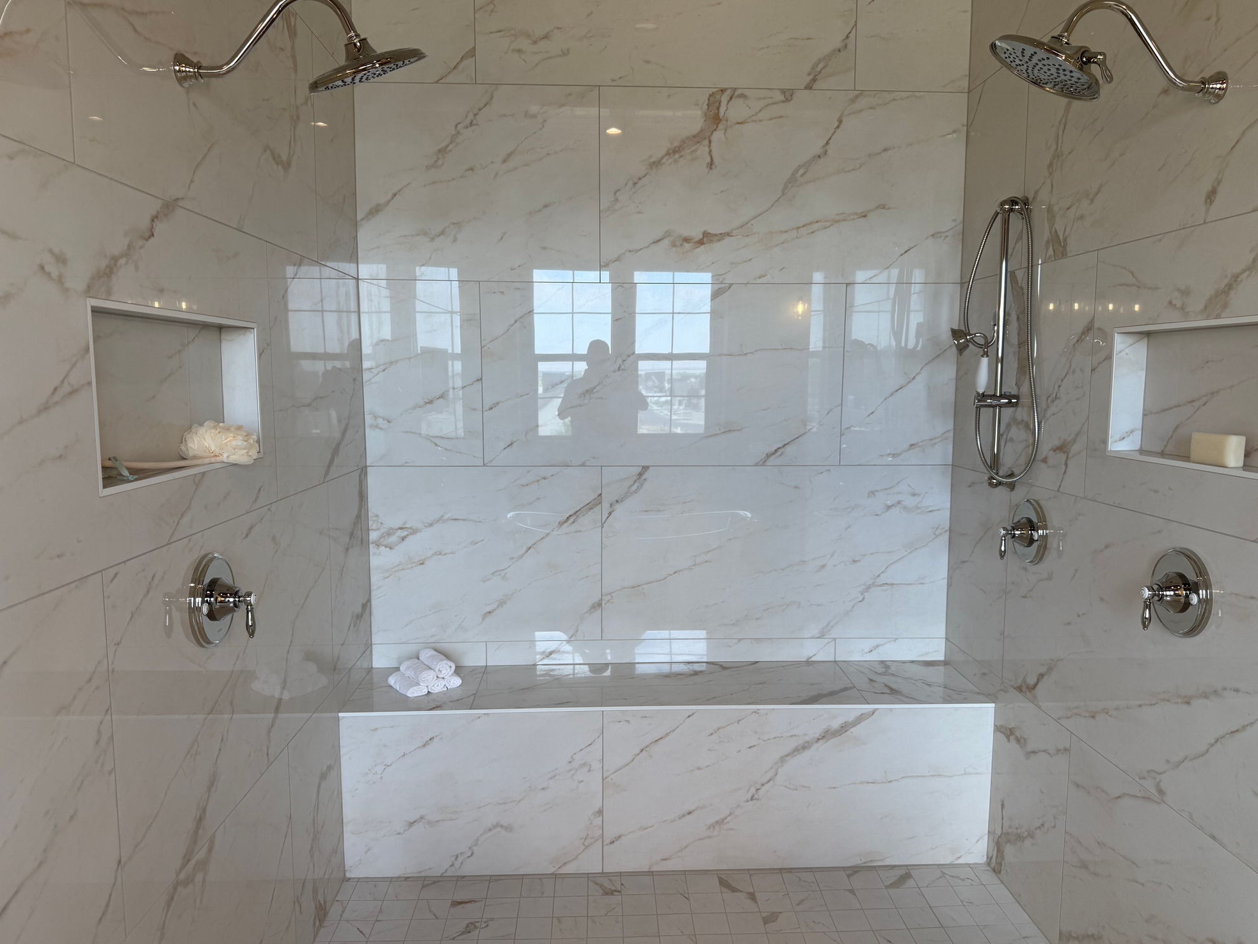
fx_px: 909
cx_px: 638
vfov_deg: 54.9
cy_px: 481
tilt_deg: -6.3
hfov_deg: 69.4
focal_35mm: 25
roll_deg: -0.8
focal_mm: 6.76
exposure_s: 1/120
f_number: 1.78
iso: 64
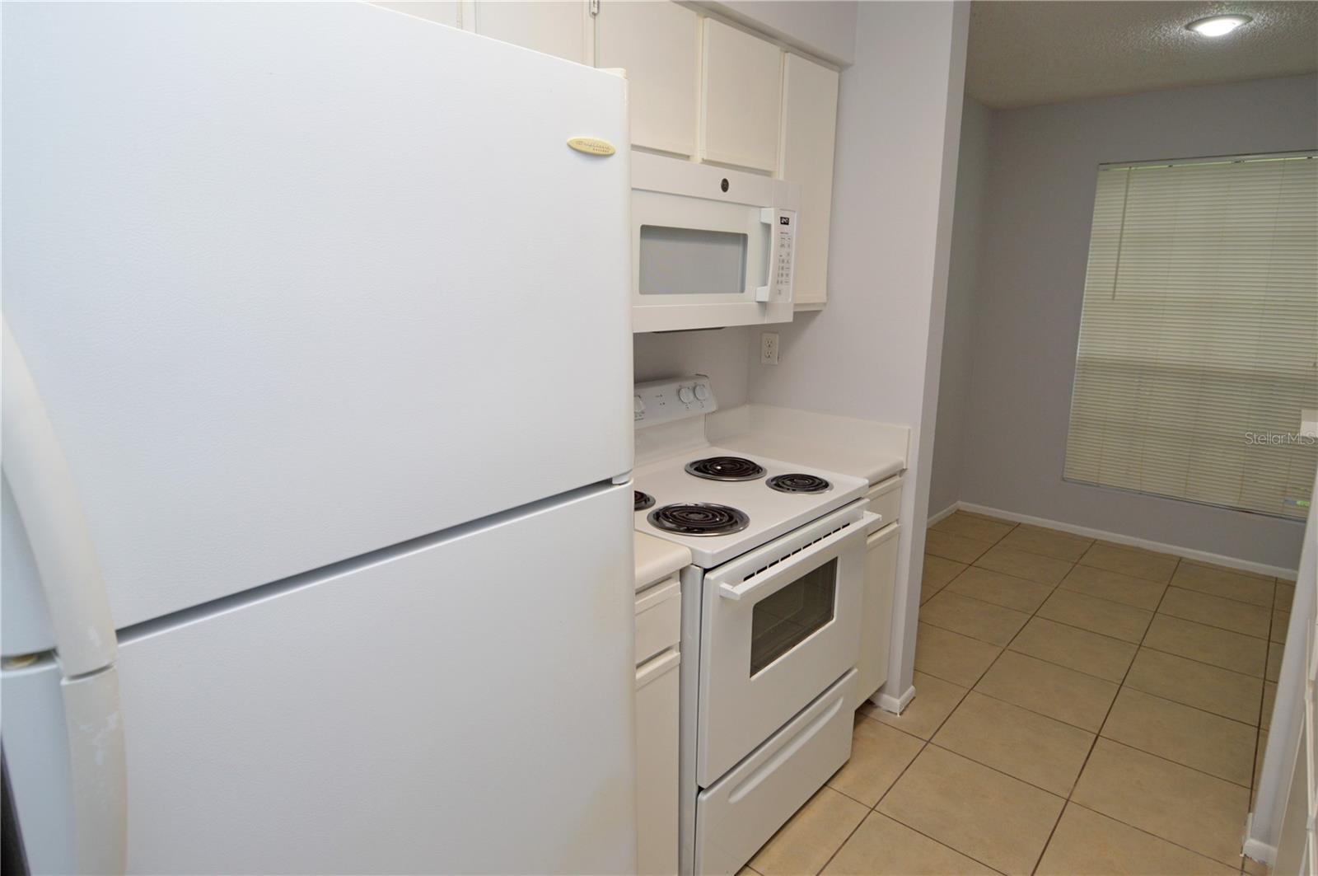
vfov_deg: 67.3
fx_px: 658
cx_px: 659
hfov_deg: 90.1
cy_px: 438
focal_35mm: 18
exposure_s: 1/80
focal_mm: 12
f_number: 4.5
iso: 400
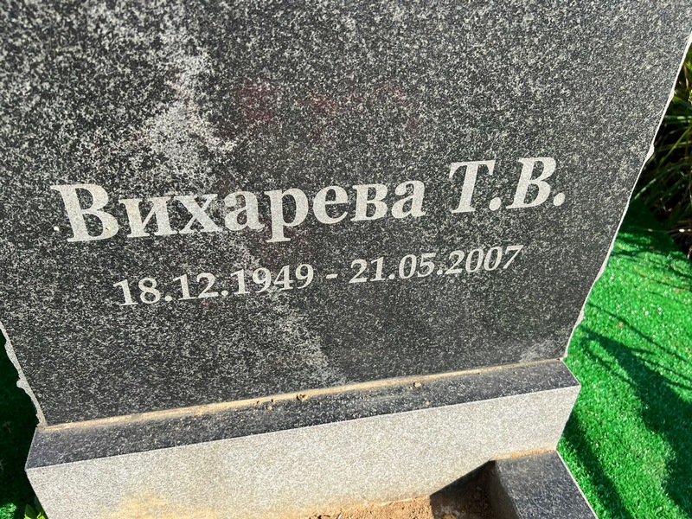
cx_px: 346
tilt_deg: -29.0
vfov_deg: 53.1
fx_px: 520
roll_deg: -1.2
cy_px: 260
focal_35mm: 26
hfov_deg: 67.3
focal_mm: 5.7
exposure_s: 1/1468
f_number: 1.5
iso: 50
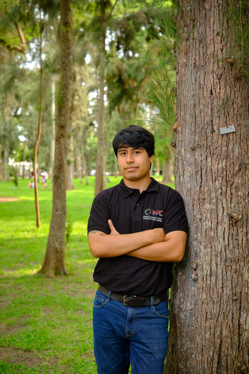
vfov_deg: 47.4
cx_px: 124
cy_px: 187
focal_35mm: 41
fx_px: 425
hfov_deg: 32.6
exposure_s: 1/250
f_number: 2
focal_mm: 27
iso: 250
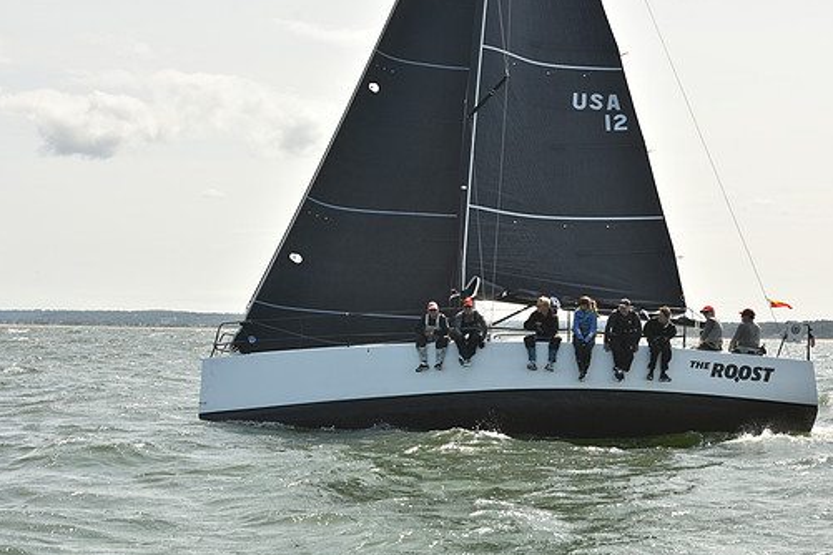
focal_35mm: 81
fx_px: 1874
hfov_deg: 25.1
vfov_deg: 16.9
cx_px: 449
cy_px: 287
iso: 250
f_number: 8
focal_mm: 70
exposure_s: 1/800
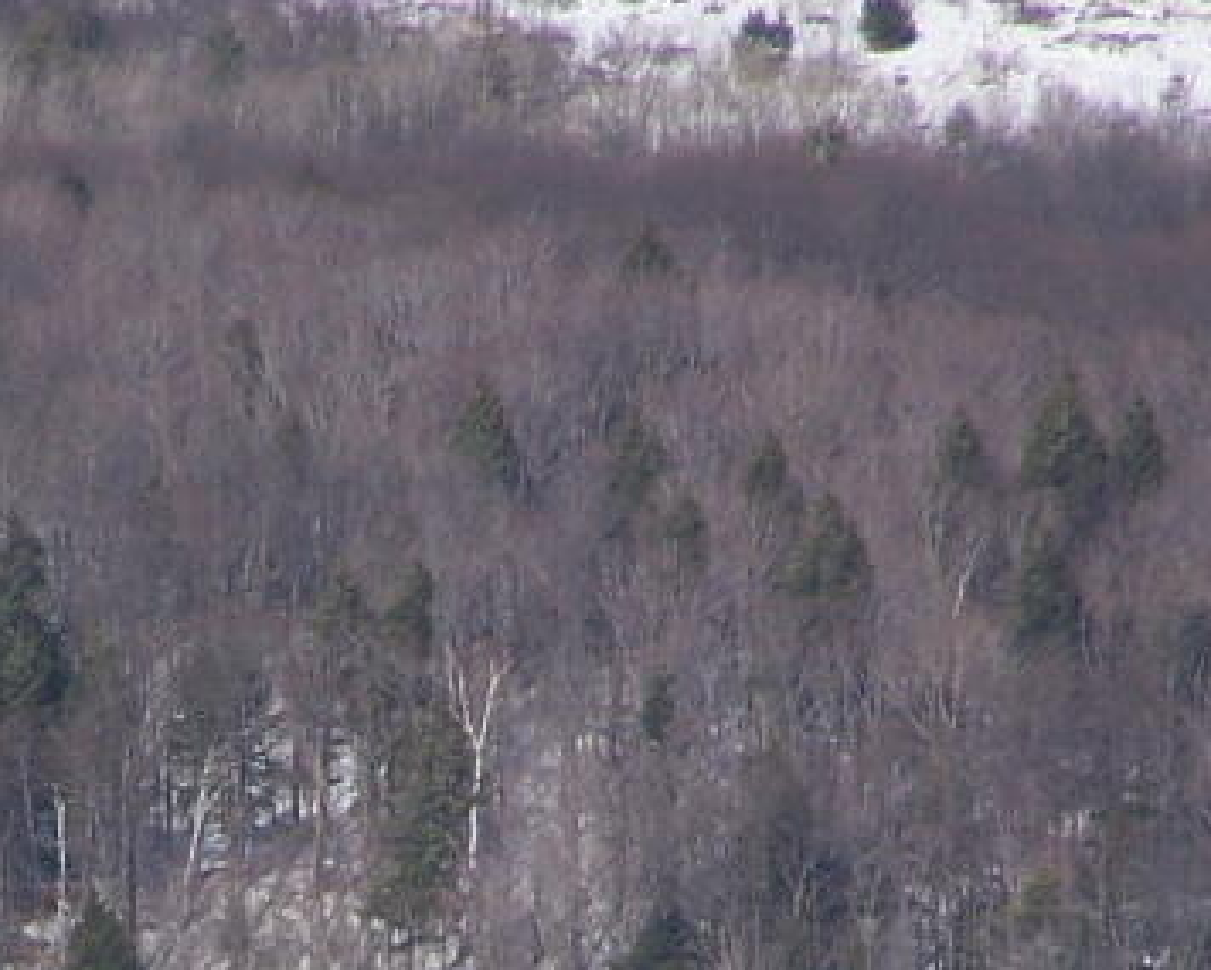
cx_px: 367
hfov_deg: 1.8
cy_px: 1164
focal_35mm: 1068
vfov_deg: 1.5
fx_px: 38289
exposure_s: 1/800
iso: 80
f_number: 5
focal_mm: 63
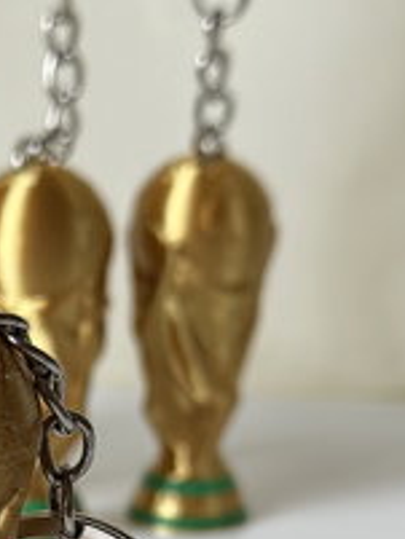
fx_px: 1979
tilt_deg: -17.9
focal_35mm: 127
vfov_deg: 15.1
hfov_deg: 11.5
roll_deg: -1.6
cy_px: 581
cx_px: -59
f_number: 1.78
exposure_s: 1/123
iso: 125
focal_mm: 6.86
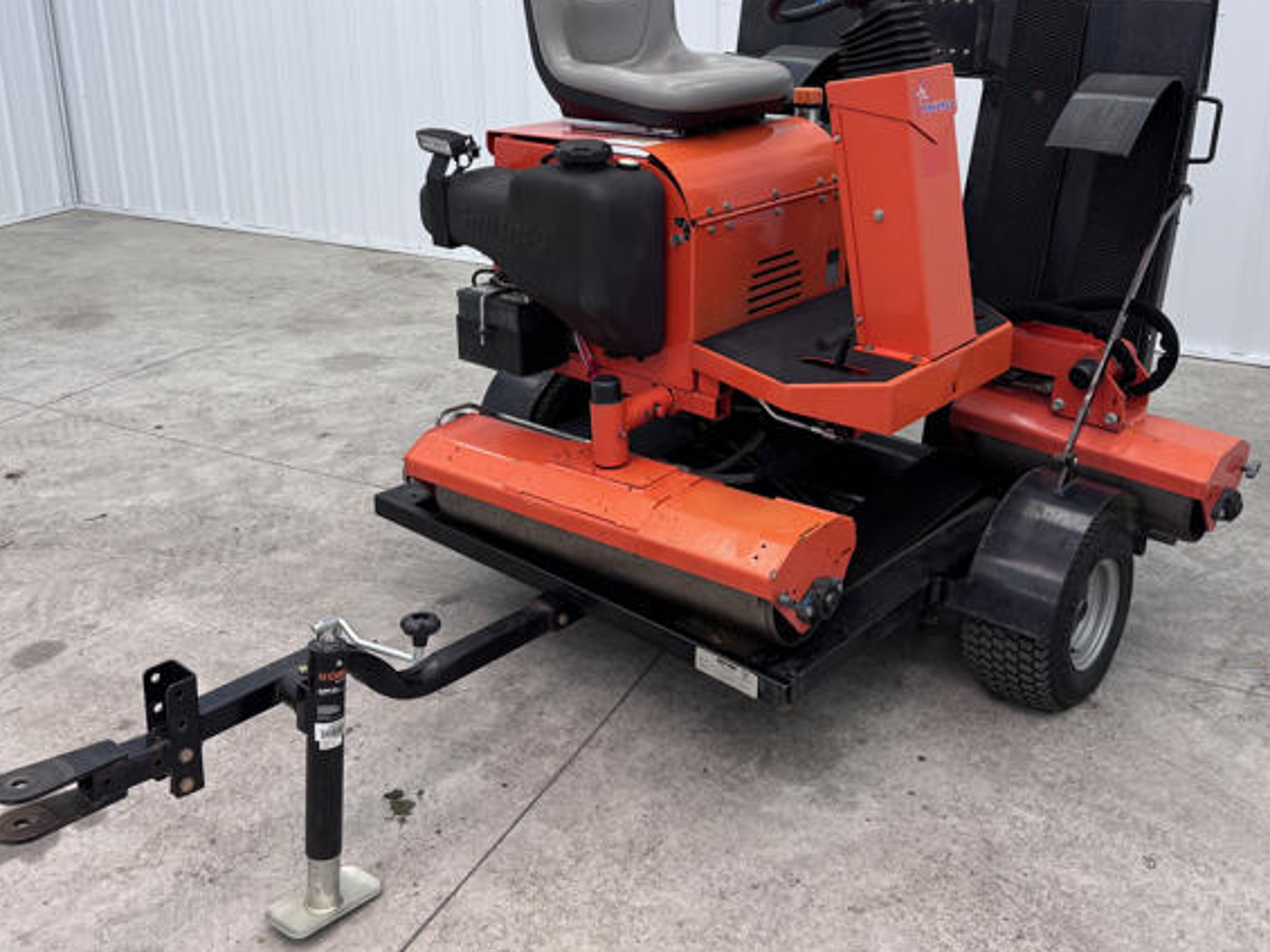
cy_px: 323
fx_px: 1248
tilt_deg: -17.6
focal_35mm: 34
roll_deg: -0.4
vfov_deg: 41.3
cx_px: 668
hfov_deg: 53.9
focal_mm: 6.76
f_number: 1.78
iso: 80
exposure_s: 1/120
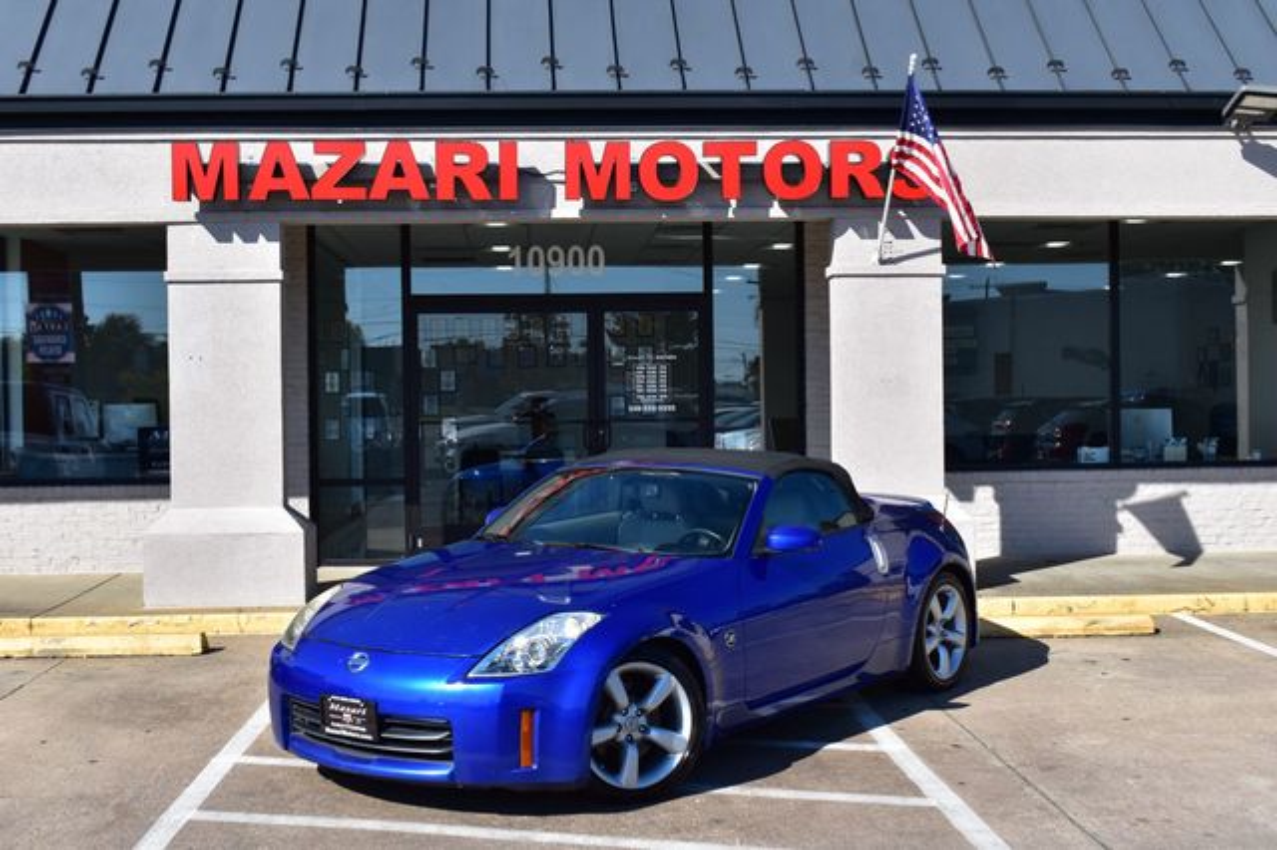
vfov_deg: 28.9
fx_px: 1649
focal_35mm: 46
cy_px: 425
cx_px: 638
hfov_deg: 42.3
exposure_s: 1/500
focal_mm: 31
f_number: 11
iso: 360
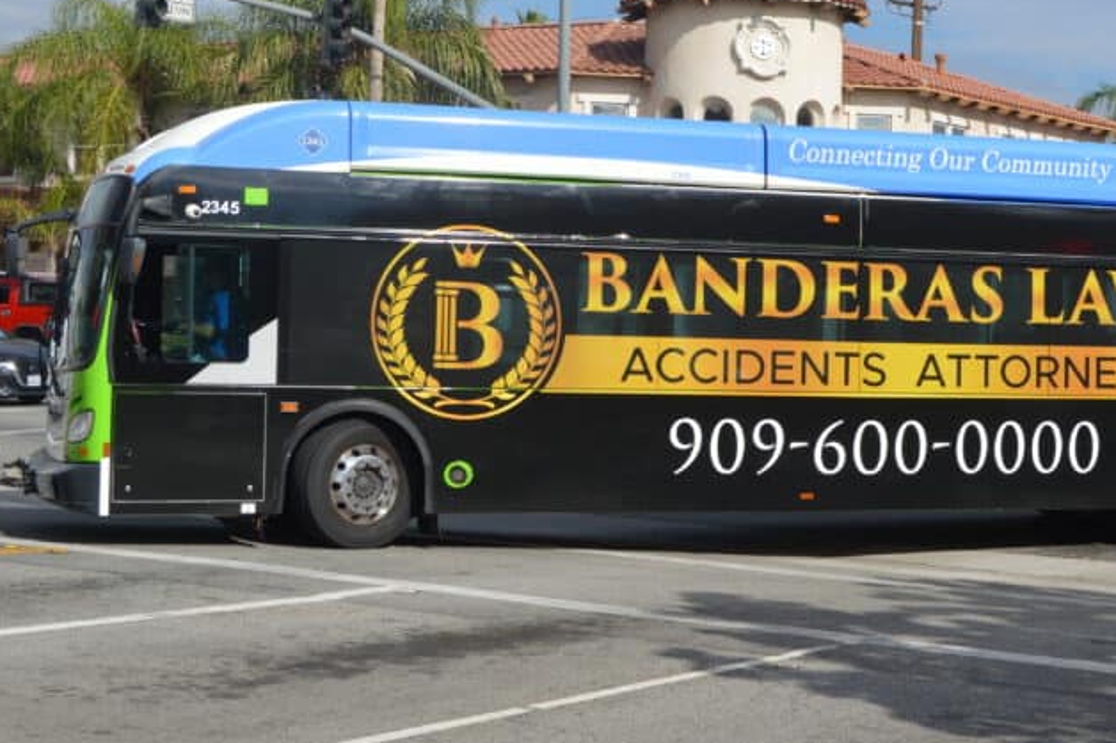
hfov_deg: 26.5
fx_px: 2349
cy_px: 323
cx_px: 778
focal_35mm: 76
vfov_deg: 18.0
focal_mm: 31
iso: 100
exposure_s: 1/320
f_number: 9
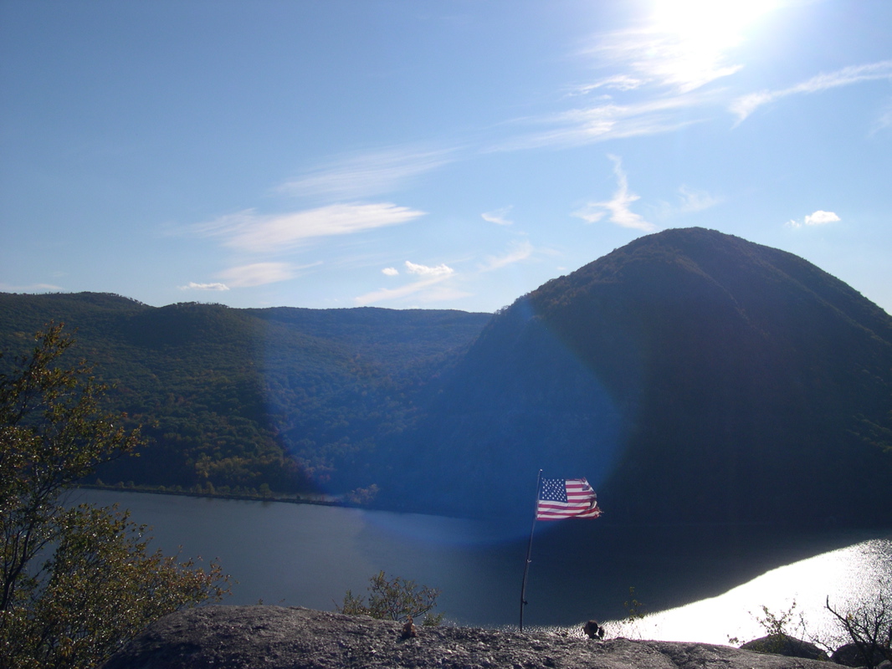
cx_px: 446
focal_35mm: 38
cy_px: 334
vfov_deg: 37.7
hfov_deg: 49.0
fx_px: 979
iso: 100
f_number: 7.6
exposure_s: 1/430
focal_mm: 8
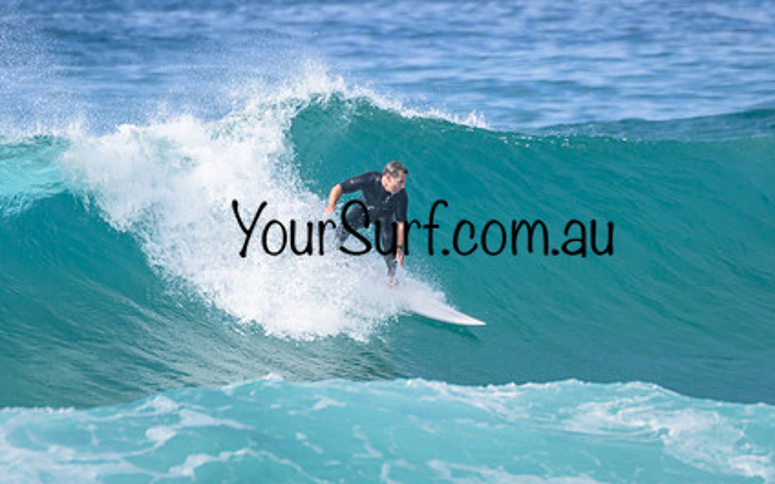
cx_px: 420
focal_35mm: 1395
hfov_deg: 1.5
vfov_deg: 0.9
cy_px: 213
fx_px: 29464
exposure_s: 1/2000
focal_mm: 1000
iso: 1100
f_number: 11
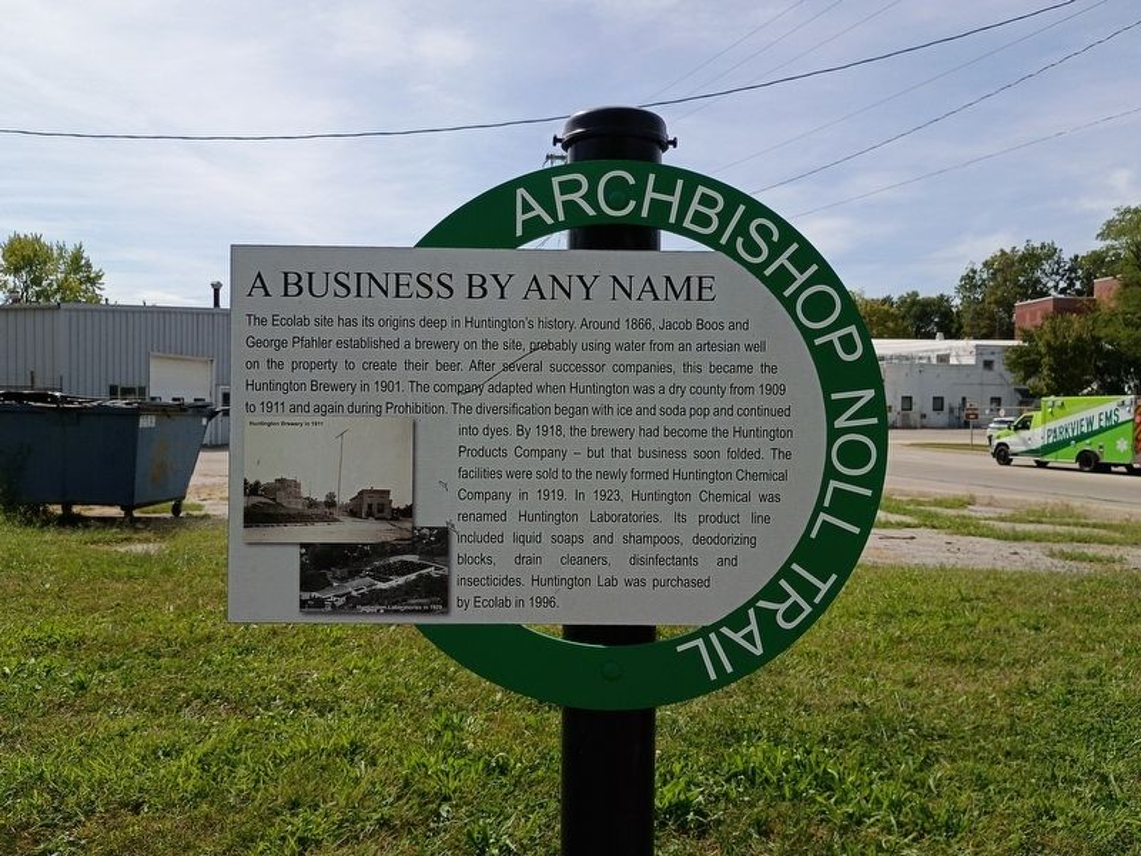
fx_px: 956
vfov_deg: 48.2
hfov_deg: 61.7
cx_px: 570
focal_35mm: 29
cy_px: 428
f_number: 1.8
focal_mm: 4.27
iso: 103
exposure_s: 1/1634
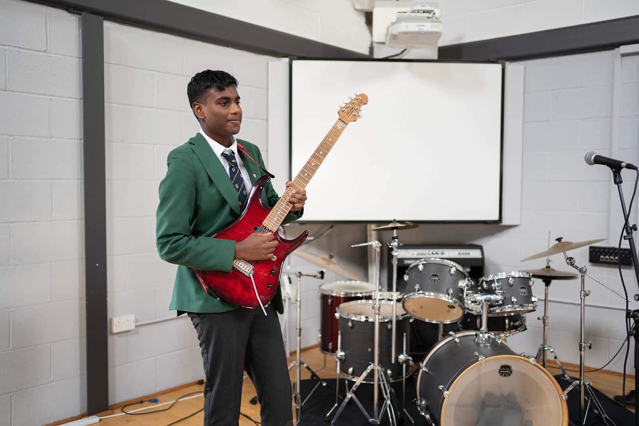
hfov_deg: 54.4
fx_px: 621
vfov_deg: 37.9
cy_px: 213
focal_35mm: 35
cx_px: 320
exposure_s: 1/160
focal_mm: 35
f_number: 1.8
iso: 640
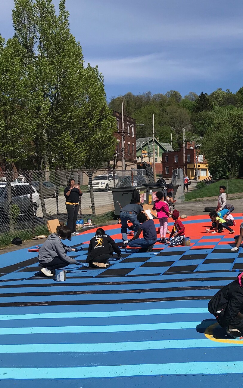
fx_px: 487
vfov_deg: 43.4
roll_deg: -0.3
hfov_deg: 25.8
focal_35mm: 46
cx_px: 271
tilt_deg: -2.0
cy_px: 210
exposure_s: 1/4167
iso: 20
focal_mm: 3.99
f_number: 1.8
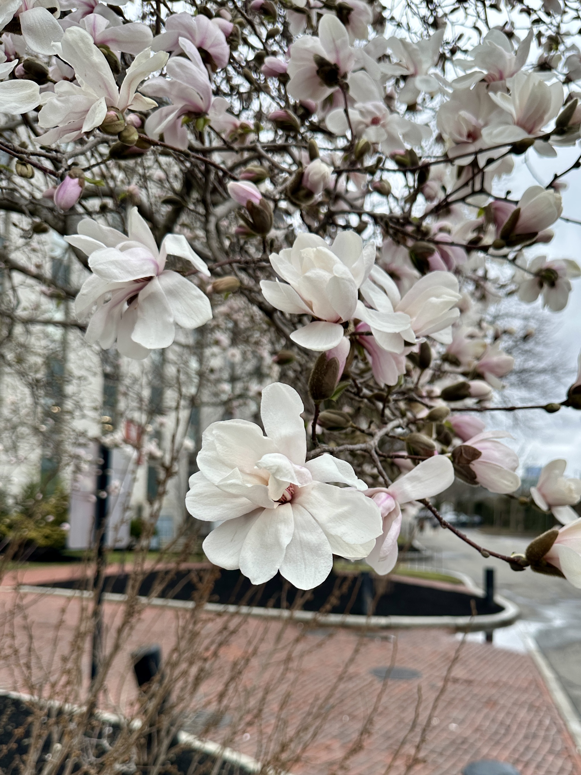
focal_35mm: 24
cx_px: 290
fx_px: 537
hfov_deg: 56.8
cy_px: 388
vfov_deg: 71.6
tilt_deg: +3.9
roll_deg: -0.3
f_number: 1.78
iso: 80
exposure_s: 1/718
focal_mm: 6.86
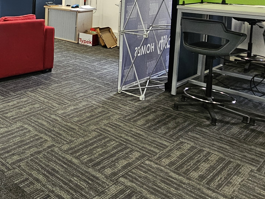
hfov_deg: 40.5
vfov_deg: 35.7
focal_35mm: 36
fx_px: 276
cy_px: -1
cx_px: -32
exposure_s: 1/33.3
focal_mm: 2.2
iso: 320
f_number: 2.2
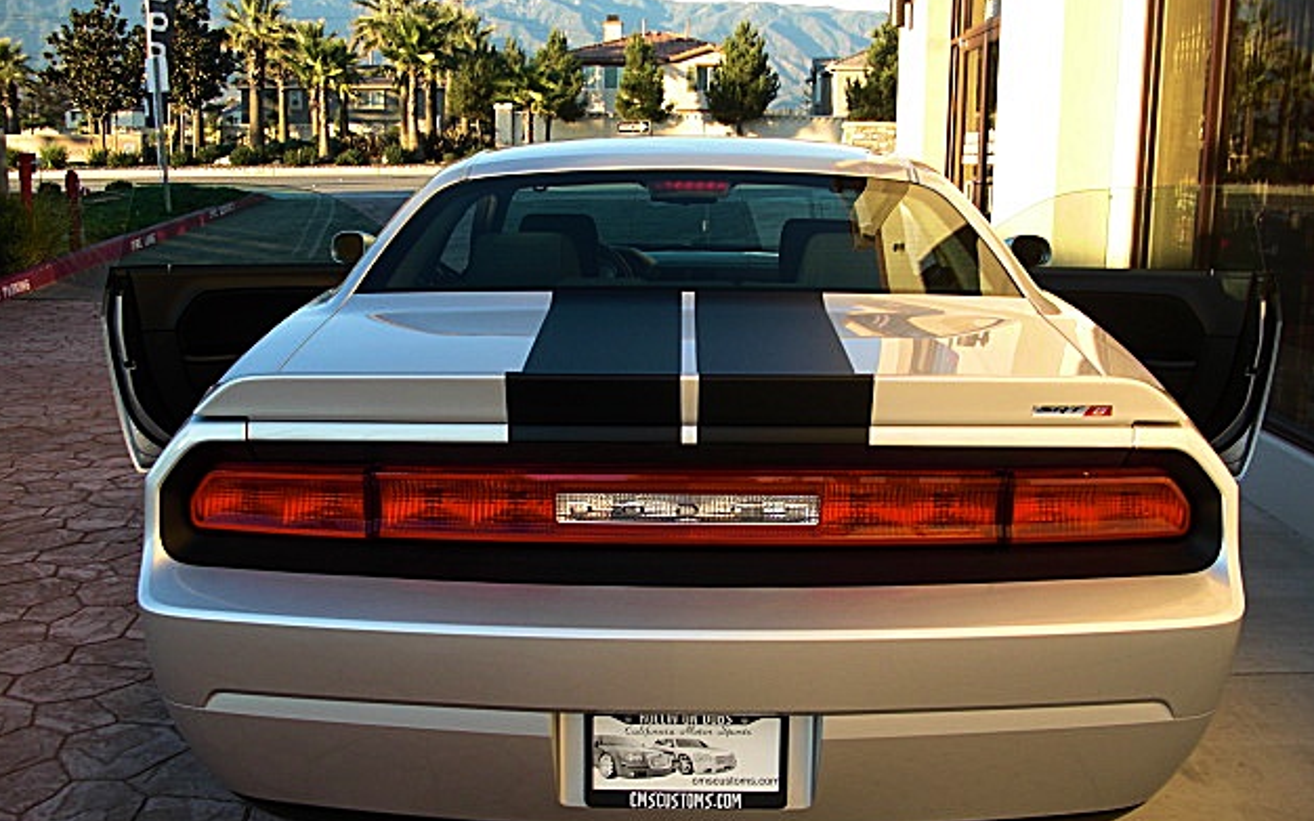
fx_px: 1396
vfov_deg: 32.7
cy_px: 437
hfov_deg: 50.4
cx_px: 661
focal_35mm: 39
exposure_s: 1/125
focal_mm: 6.3
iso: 50
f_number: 2.8
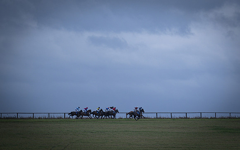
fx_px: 3037
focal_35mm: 465
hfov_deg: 4.5
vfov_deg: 2.8
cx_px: 157
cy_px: 66
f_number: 2.8
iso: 125
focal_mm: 200
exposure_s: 1/2000
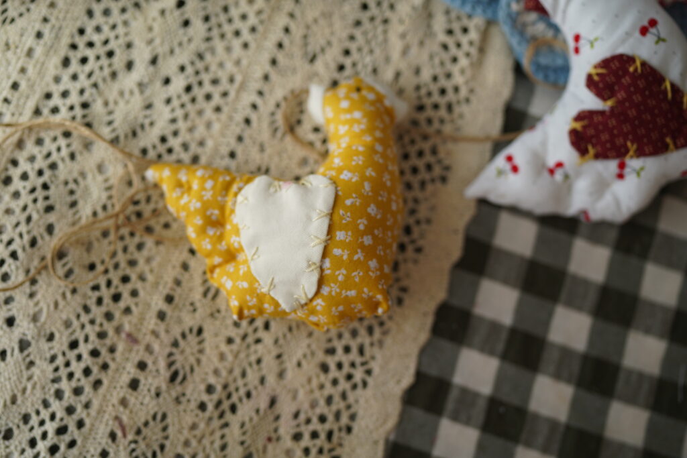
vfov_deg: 37.9
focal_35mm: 35
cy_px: 229
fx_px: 668
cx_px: 344
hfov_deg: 54.4
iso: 100
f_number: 1.6
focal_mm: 35
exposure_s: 1/160
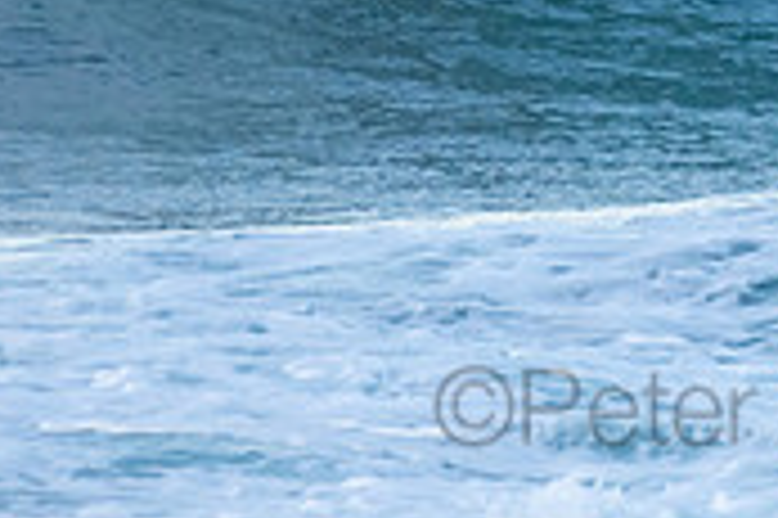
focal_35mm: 2513
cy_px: -340
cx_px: 782
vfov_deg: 0.5
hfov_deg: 0.8
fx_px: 54256
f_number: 5.6
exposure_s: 1/1250
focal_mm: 500
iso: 1400
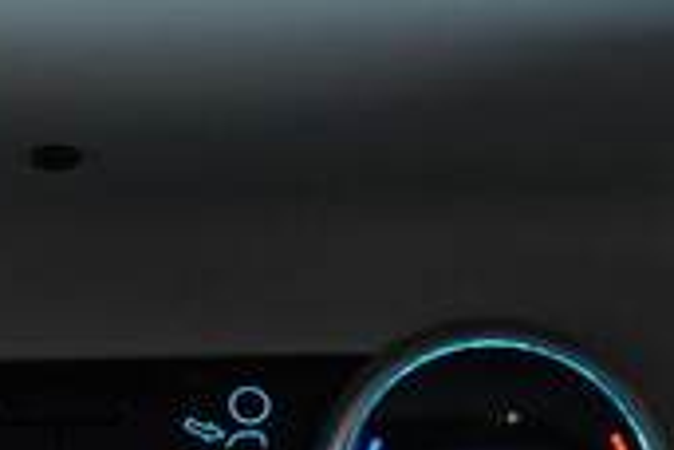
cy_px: 424
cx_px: -39
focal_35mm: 116
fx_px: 2172
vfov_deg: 11.7
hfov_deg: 17.1
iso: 1000
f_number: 2.8
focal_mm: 24
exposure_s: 1/40
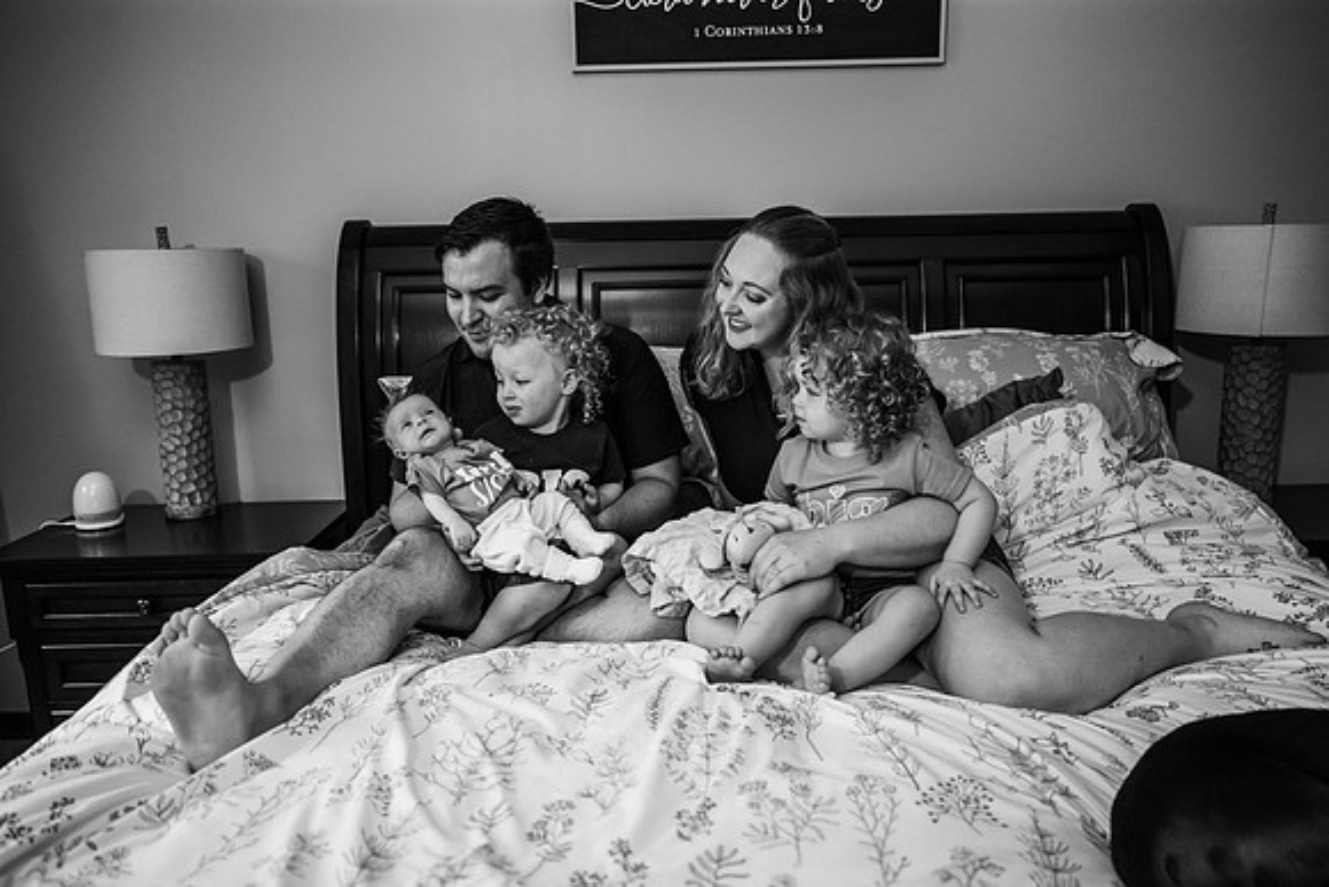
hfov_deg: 67.4
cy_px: 444
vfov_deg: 48.0
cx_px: 664
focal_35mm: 27
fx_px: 997
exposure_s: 1/250
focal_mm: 27
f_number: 2.8
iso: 1000
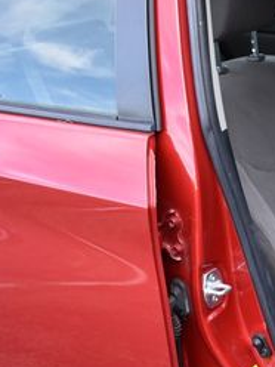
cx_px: 402
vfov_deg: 28.9
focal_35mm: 67
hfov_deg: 19.4
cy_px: 205
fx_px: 710
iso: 400
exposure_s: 1/250
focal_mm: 18
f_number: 4.5
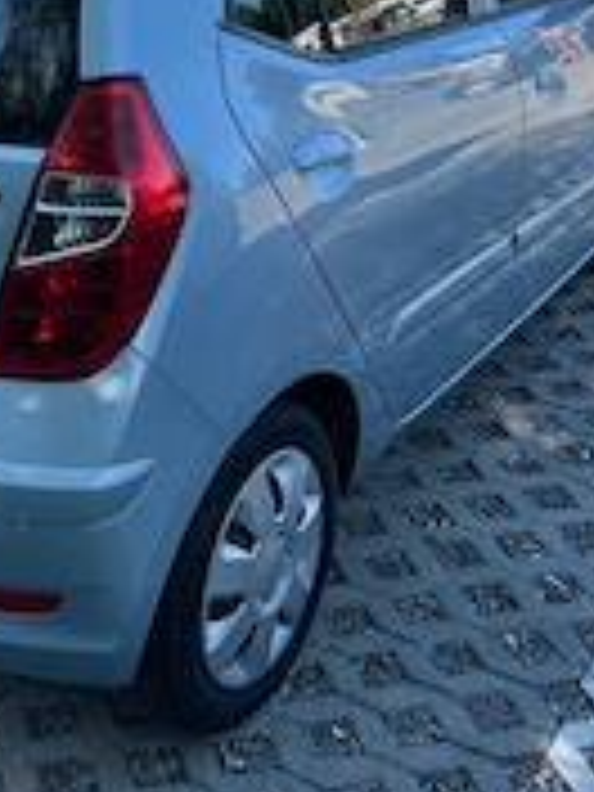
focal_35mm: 59
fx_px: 1350
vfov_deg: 31.7
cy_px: 135
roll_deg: +2.6
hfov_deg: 24.4
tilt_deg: -16.4
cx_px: 104
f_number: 1.6
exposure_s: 1/975
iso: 50
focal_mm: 5.1
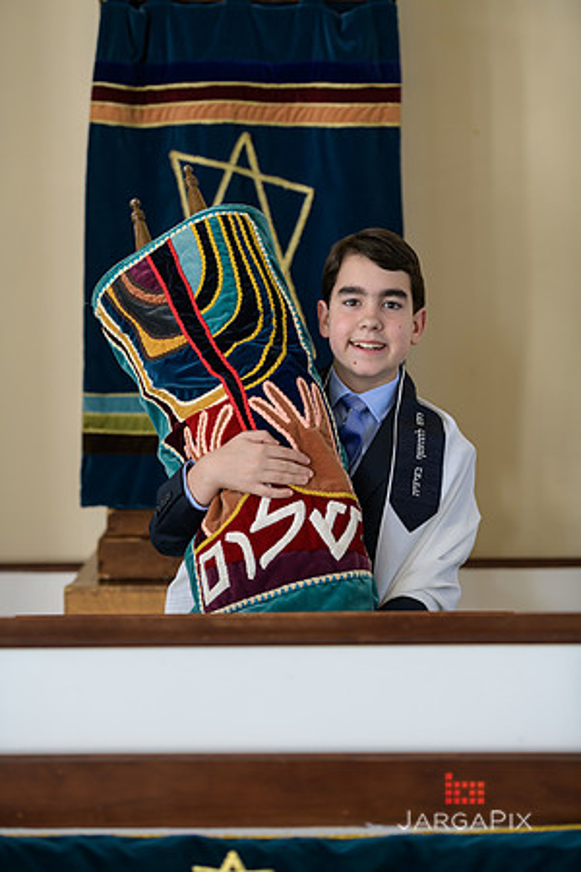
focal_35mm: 102
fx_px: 2469
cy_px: 436
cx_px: 290
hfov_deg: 13.4
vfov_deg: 20.0
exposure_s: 1/125
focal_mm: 102
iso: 400
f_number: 3.2
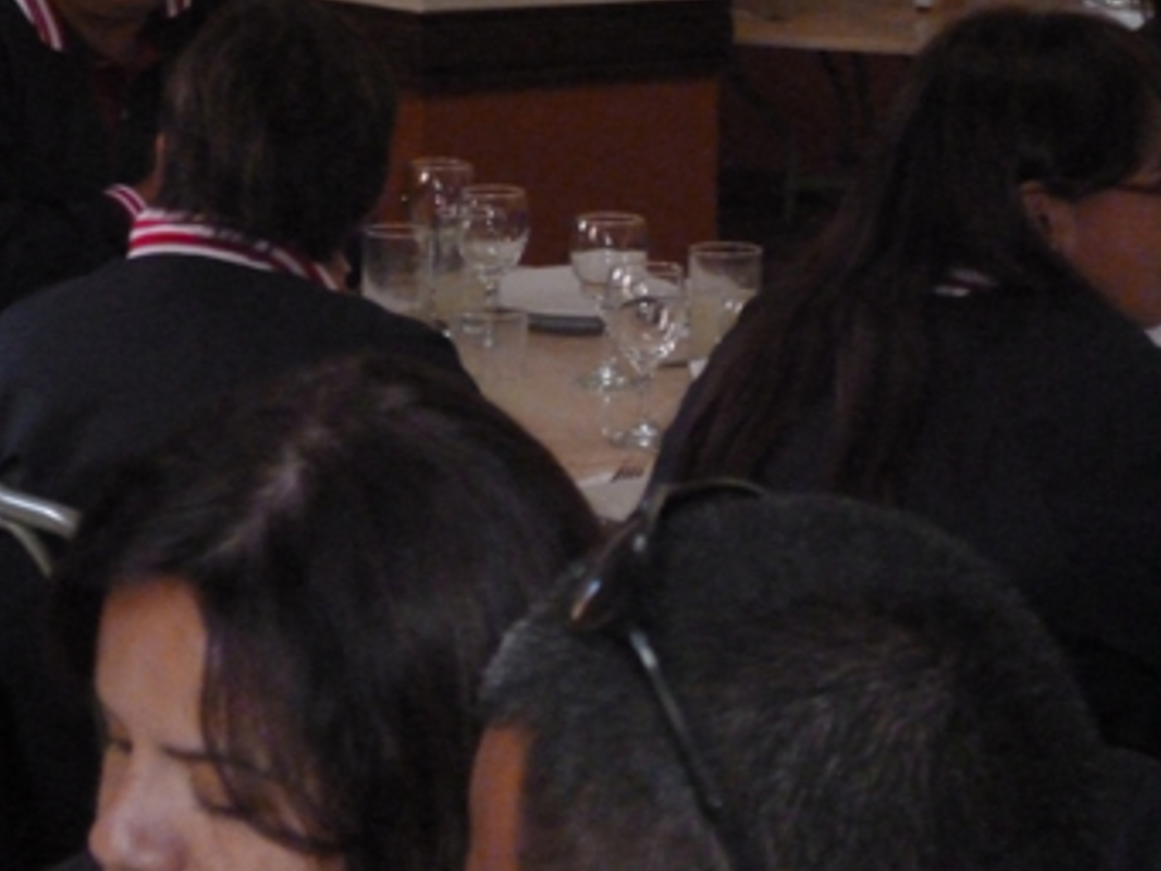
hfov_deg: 12.7
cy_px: 189
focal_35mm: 155
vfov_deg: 9.6
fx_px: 5200
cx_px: 497
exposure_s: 1/60
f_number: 6.2
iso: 1000
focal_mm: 17.5
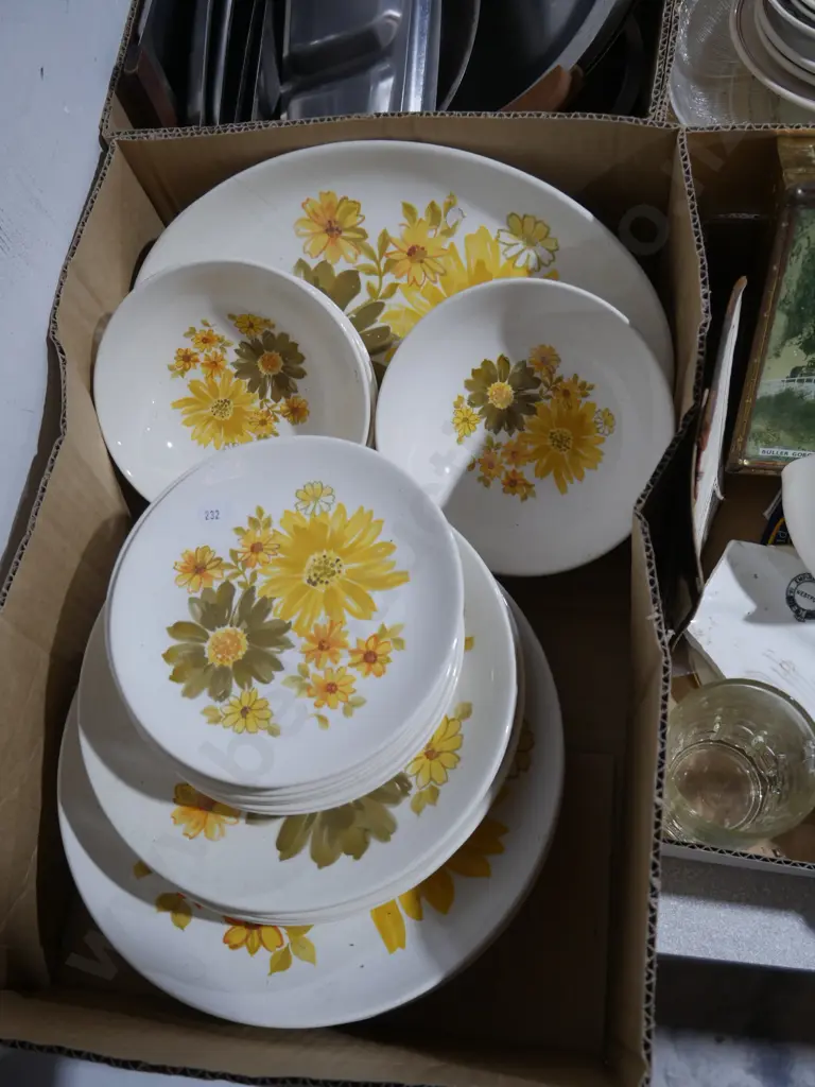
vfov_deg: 56.8
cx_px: 408
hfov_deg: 44.2
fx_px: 1005
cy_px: 544
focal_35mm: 32
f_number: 3.6
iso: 500
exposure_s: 1/60
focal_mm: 16
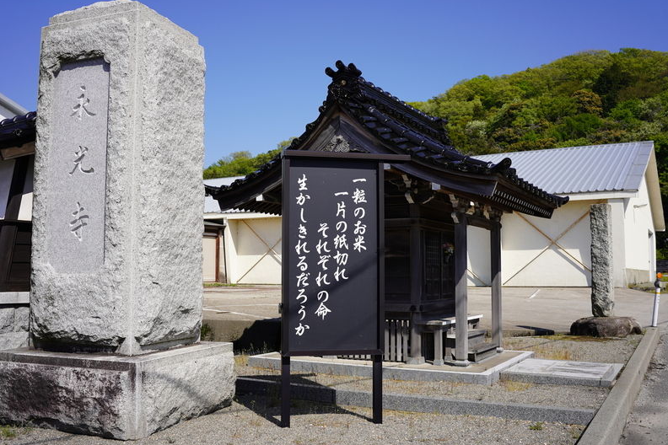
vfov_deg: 36.9
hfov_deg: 53.1
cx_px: 329
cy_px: 225
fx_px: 668
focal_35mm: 36
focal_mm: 35
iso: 100
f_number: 5
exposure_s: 1/800
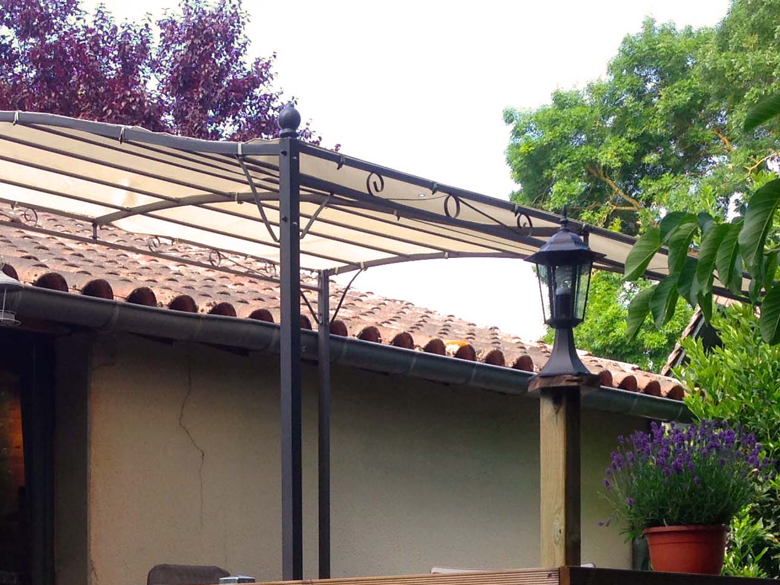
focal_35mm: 85
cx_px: 214
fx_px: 1915
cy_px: 594
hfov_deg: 22.8
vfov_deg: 17.0
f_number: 2.4
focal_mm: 4.12
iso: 50
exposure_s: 1/259
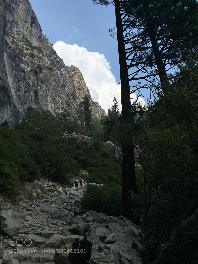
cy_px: 132
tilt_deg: +29.8
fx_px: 221
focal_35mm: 29
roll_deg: +4.3
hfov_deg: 48.2
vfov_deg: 61.7
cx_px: 99
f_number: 2.2
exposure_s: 1/2639
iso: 32
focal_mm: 4.15
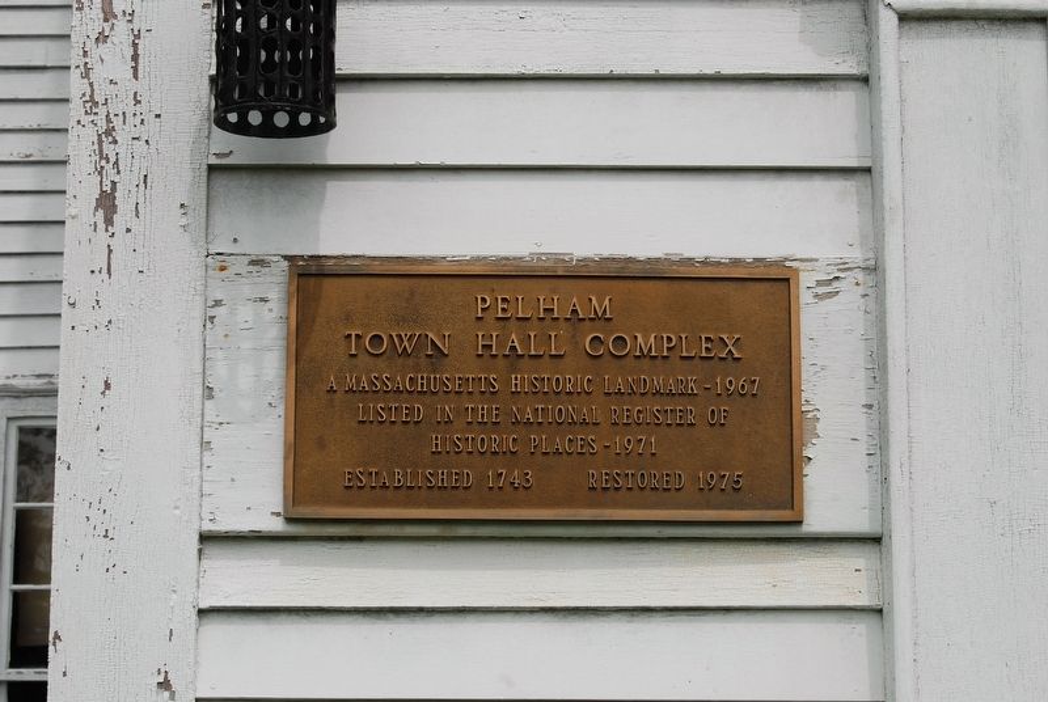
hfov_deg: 24.6
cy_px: 351
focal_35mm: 82
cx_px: 524
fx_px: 2405
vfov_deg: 16.6
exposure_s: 1/200
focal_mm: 55
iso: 200
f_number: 10
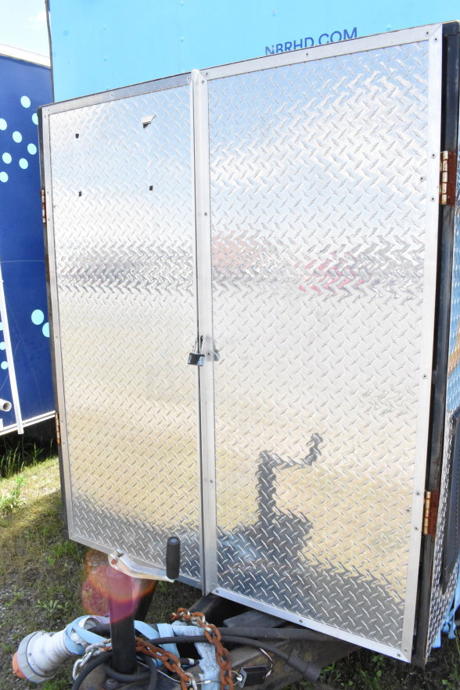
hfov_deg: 46.4
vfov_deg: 65.5
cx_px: 233
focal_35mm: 28
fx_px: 537
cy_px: 339
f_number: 18
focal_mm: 18
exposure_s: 1/1250
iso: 6400
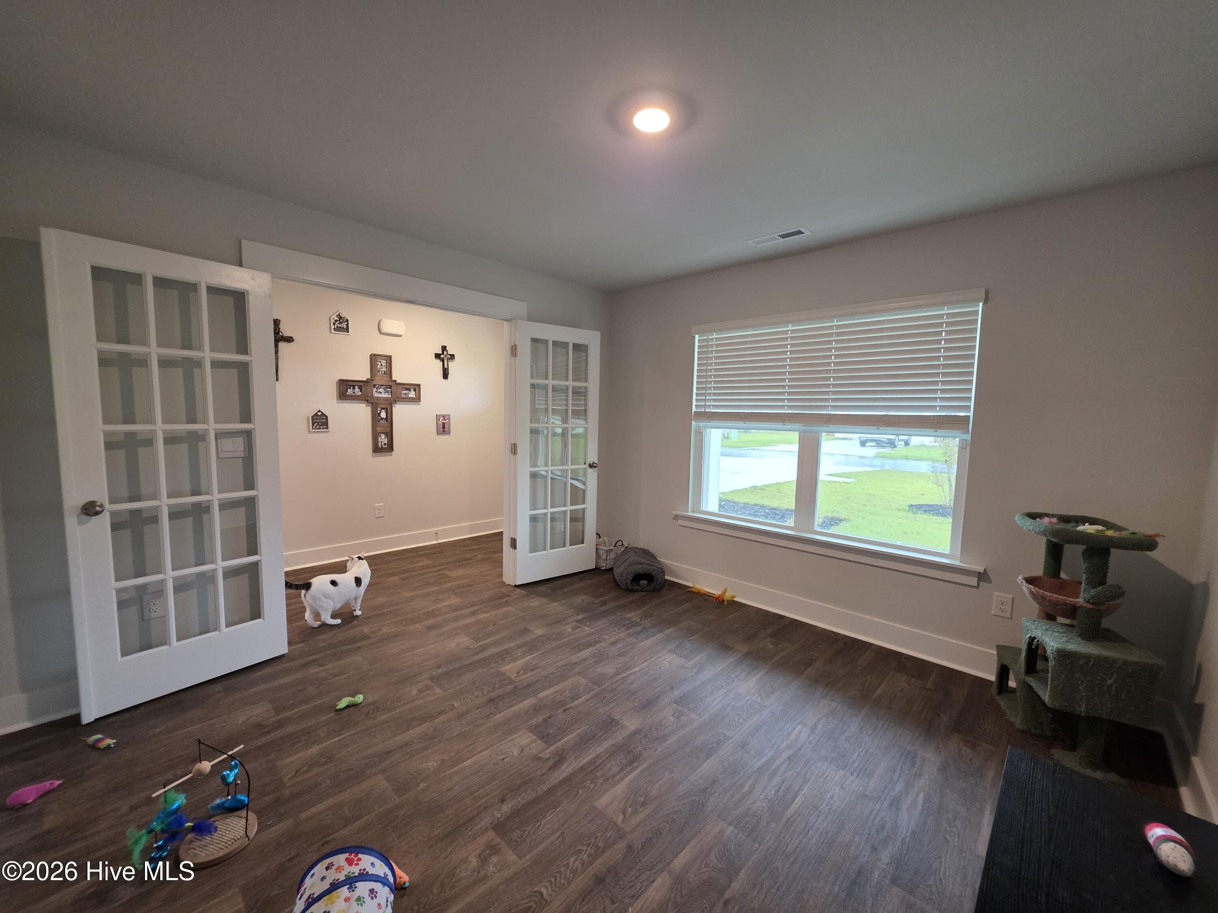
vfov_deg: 89.9
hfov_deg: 106.2
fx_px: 457
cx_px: 609
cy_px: 456
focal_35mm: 13
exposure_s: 1/60
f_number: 1.9
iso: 250
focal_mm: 2.2
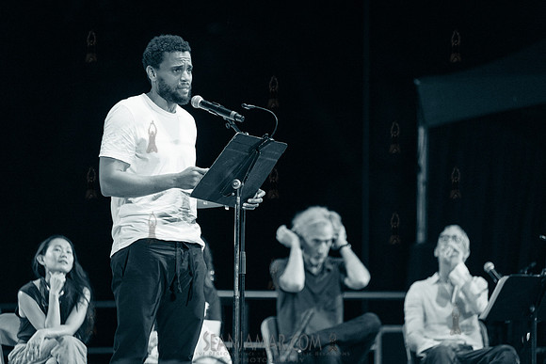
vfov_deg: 8.1
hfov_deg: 12.1
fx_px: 2579
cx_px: 273
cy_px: 182
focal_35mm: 170
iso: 3200
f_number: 2.8
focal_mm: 170
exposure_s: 1/1000
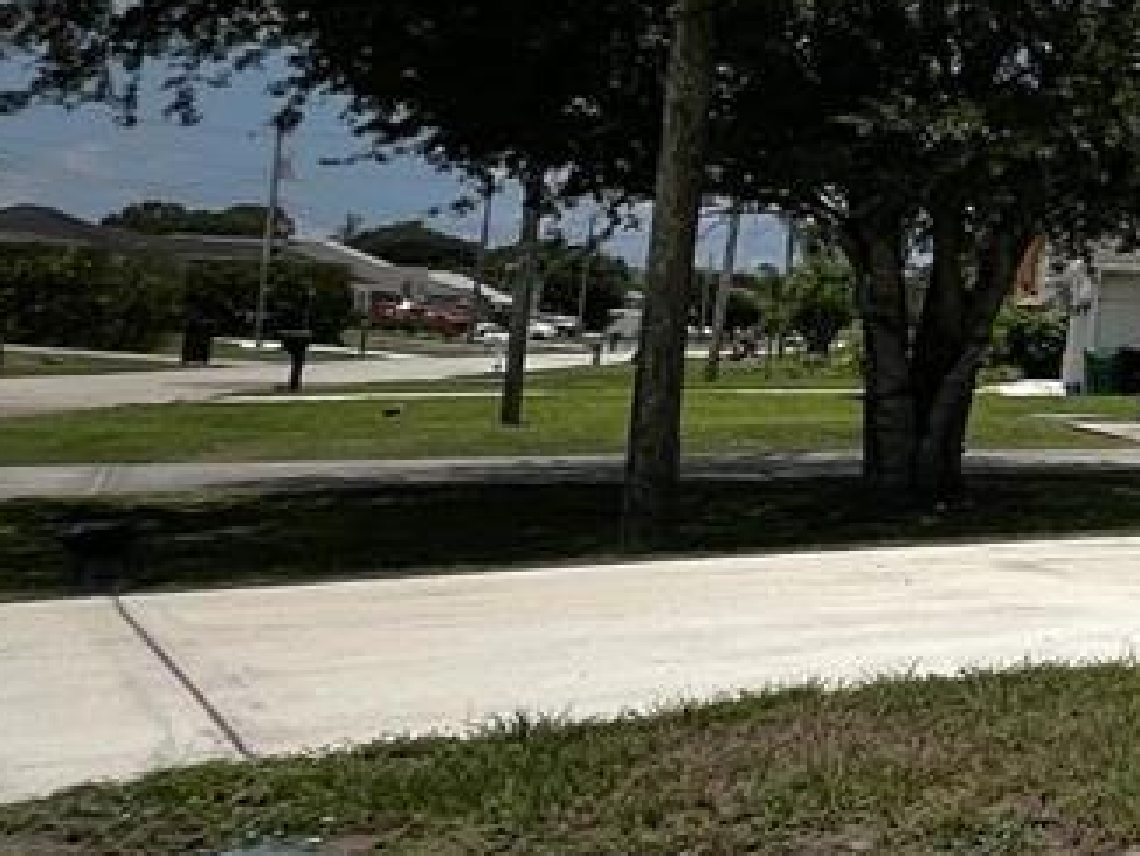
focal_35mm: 64
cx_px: 2504
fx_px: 2108
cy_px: 151
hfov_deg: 17.0
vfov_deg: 22.6
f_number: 1.8
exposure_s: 1/1727
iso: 32
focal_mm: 1.57
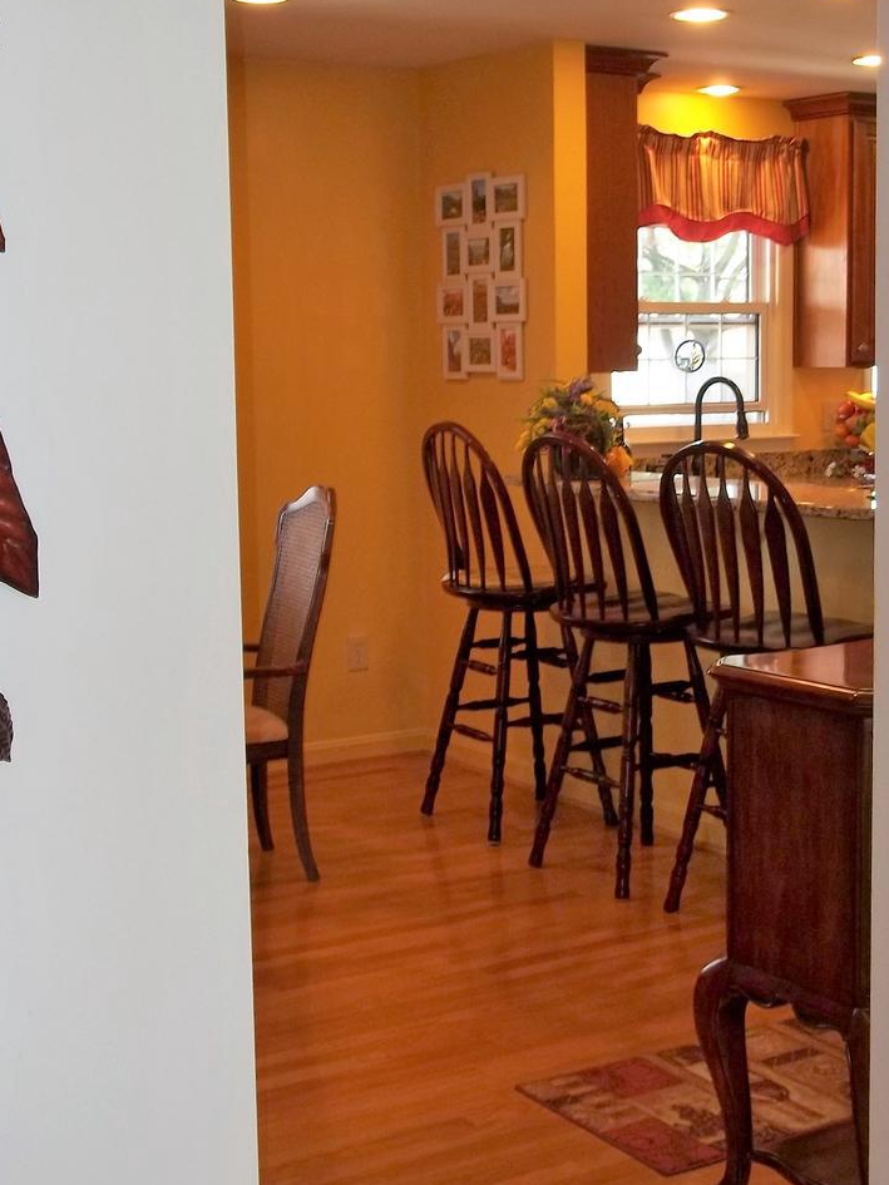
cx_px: 569
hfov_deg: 27.9
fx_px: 1780
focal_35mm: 52
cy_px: 587
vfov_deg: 36.8
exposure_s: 1/30
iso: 64
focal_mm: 5.7
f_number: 2.9
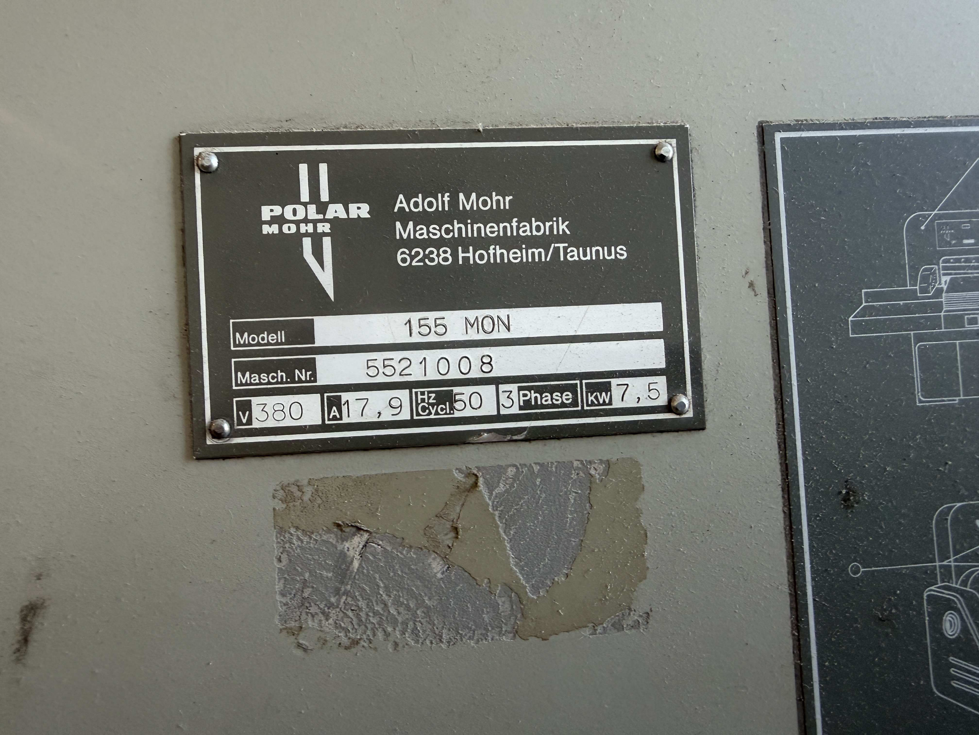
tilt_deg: -2.6
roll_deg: +3.6
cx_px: 490
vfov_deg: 56.8
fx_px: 679
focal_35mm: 24
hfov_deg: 71.6
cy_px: 368
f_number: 2.2
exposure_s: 1/100
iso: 200
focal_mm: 2.22
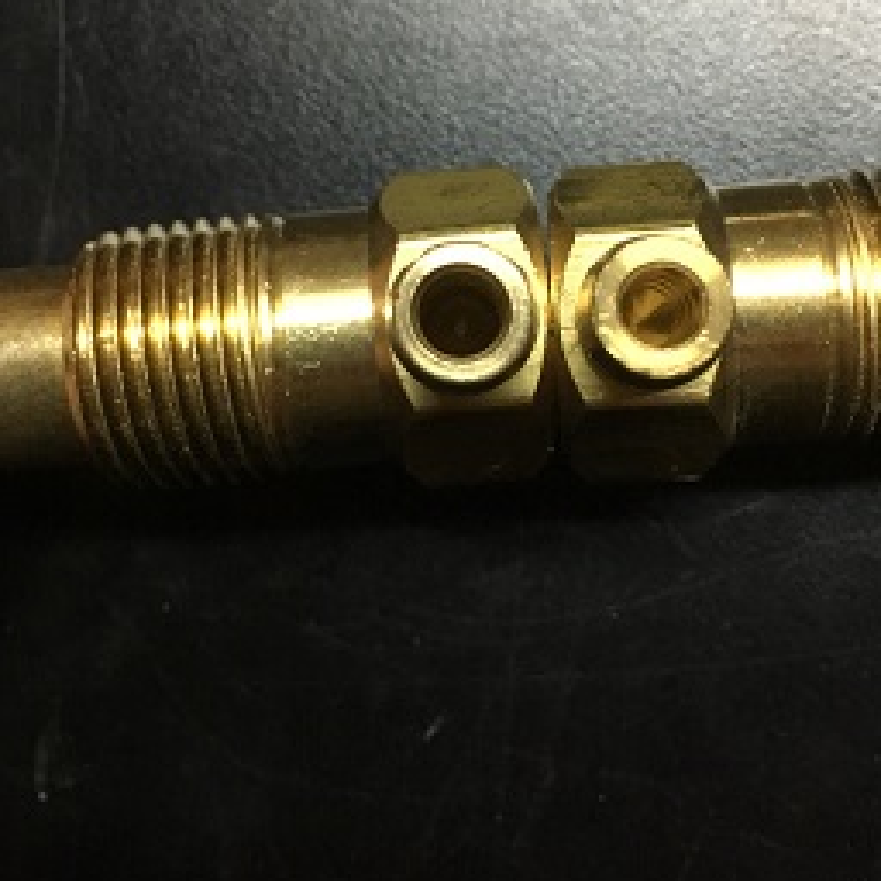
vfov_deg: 41.5
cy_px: 323
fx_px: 1152
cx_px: 482
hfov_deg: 41.8
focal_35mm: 40
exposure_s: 1/30
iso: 250
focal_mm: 4.15
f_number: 2.2
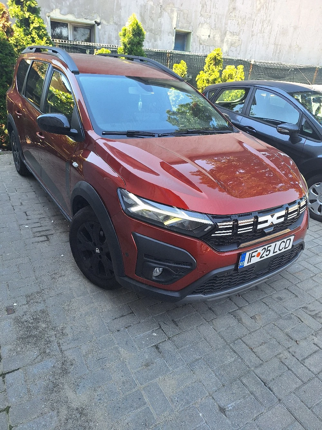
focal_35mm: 23
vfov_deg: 73.9
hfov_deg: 58.9
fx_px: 285
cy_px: 215
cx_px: 161
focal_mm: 5.54
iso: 40
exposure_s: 1/227
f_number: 1.8
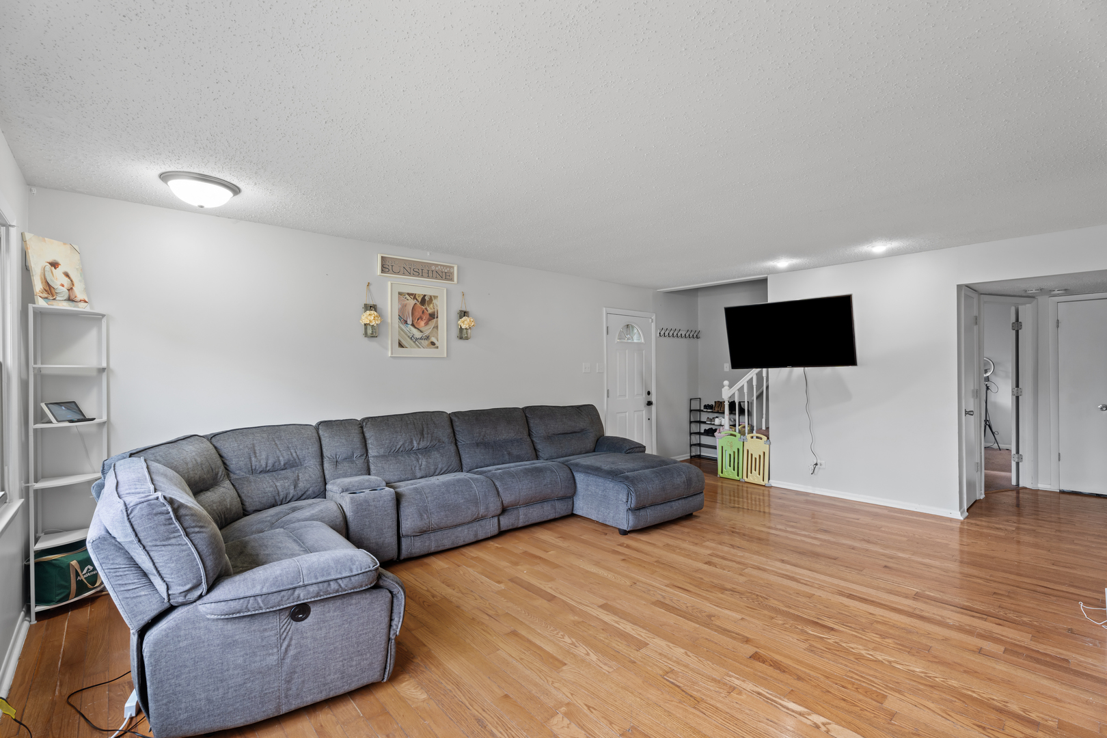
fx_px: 492
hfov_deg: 96.7
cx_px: 554
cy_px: 369
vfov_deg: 73.7
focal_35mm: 16
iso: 640
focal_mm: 16
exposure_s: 1/1.67
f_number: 8
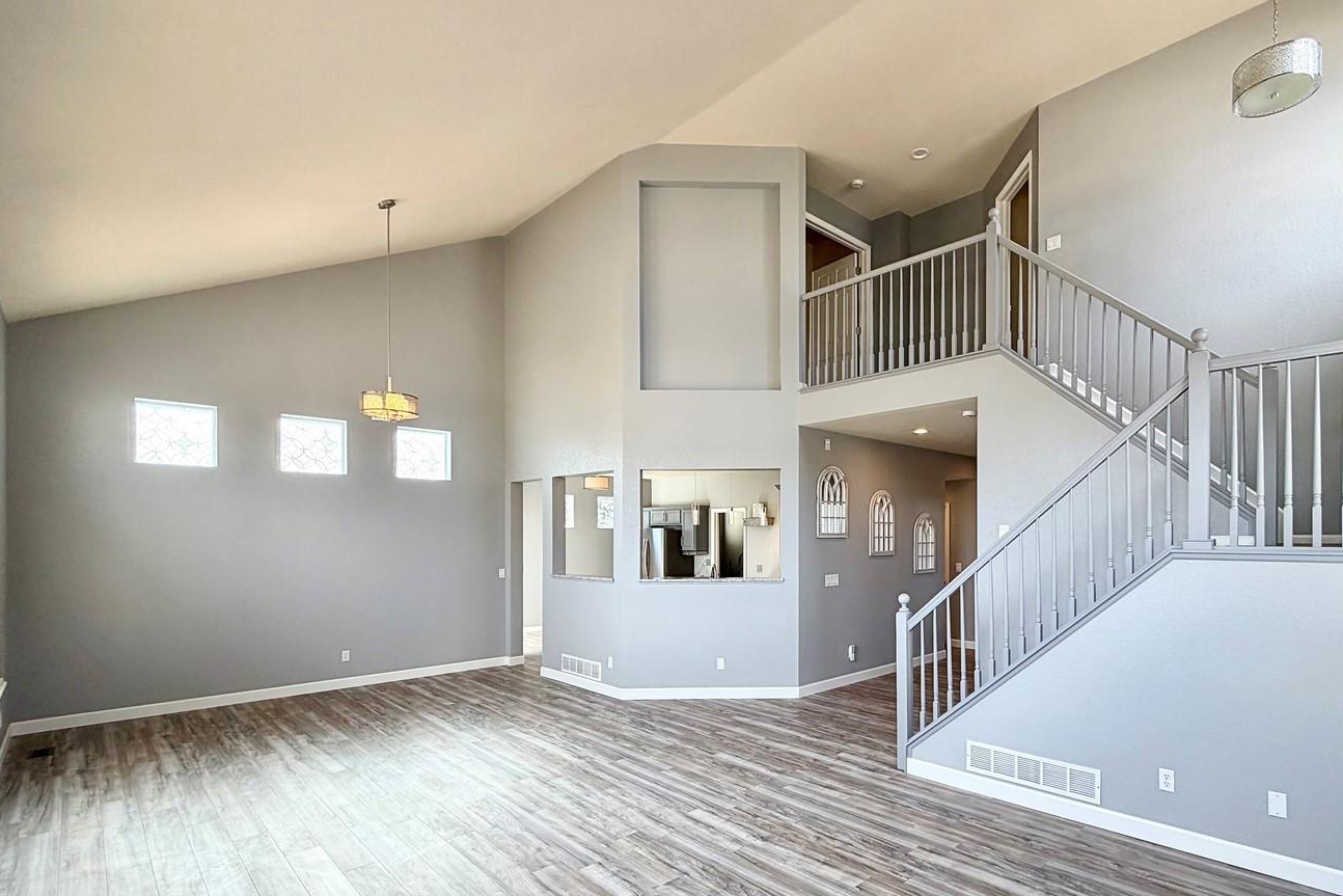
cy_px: 539
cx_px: 769
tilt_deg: -0.6
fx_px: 672
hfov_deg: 89.4
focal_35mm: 18
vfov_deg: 66.7
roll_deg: -0.3
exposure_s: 1/120
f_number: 2.2
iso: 80
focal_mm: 2.22
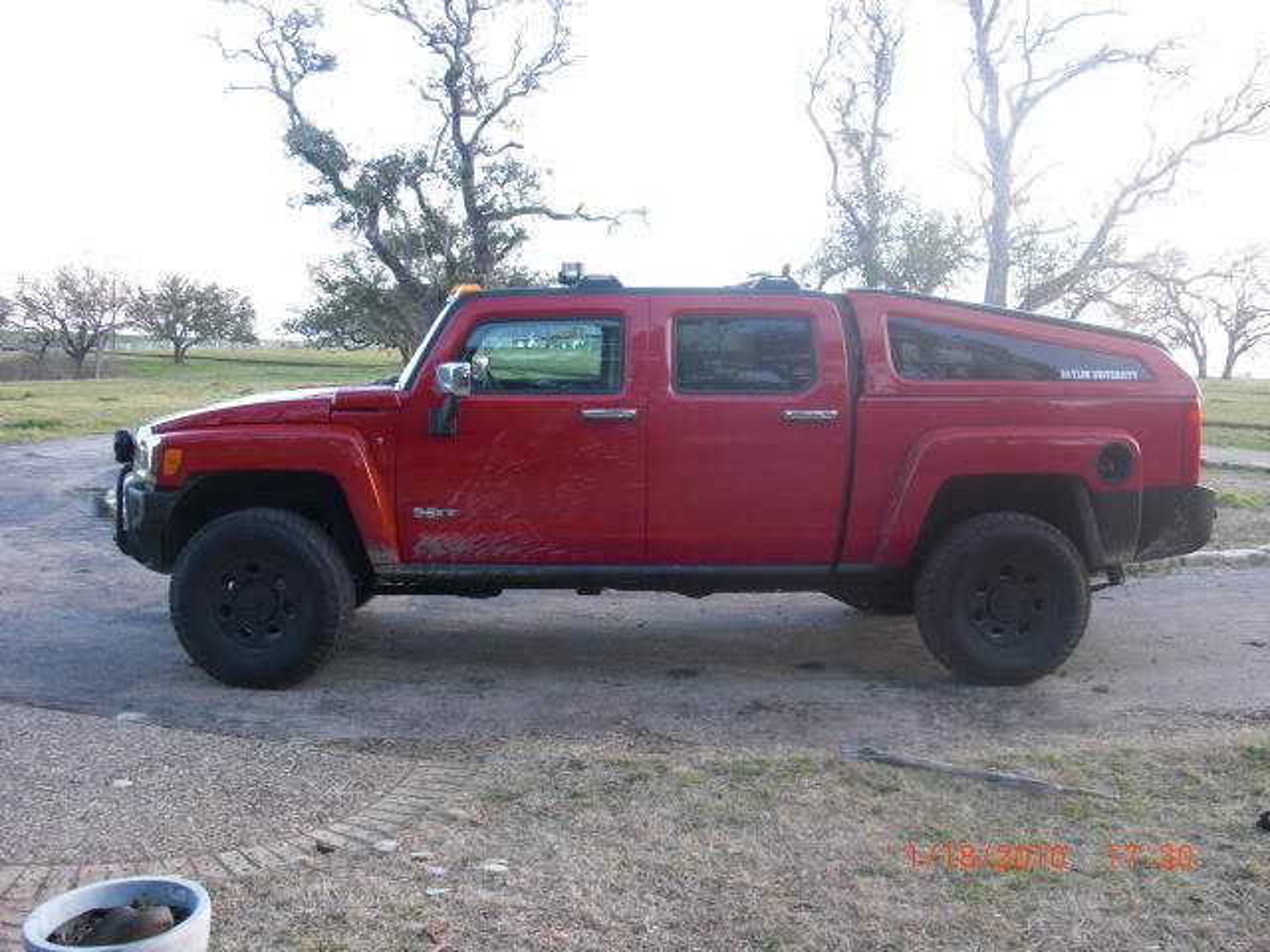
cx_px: 635
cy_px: 476
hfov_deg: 51.4
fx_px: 1321
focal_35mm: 36
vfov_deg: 39.7
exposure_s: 1/80
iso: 100
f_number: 2.8
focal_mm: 6.3
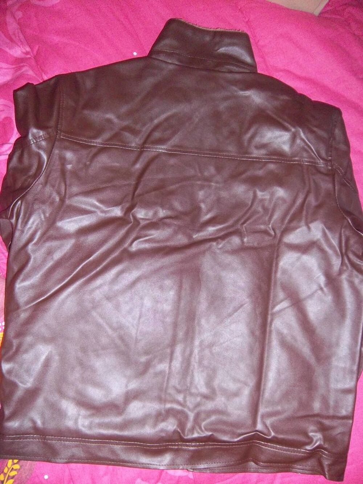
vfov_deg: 63.4
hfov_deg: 49.8
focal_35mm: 28
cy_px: 242
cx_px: 182
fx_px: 391
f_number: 3.5
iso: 160
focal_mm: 5.1
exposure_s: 1/64
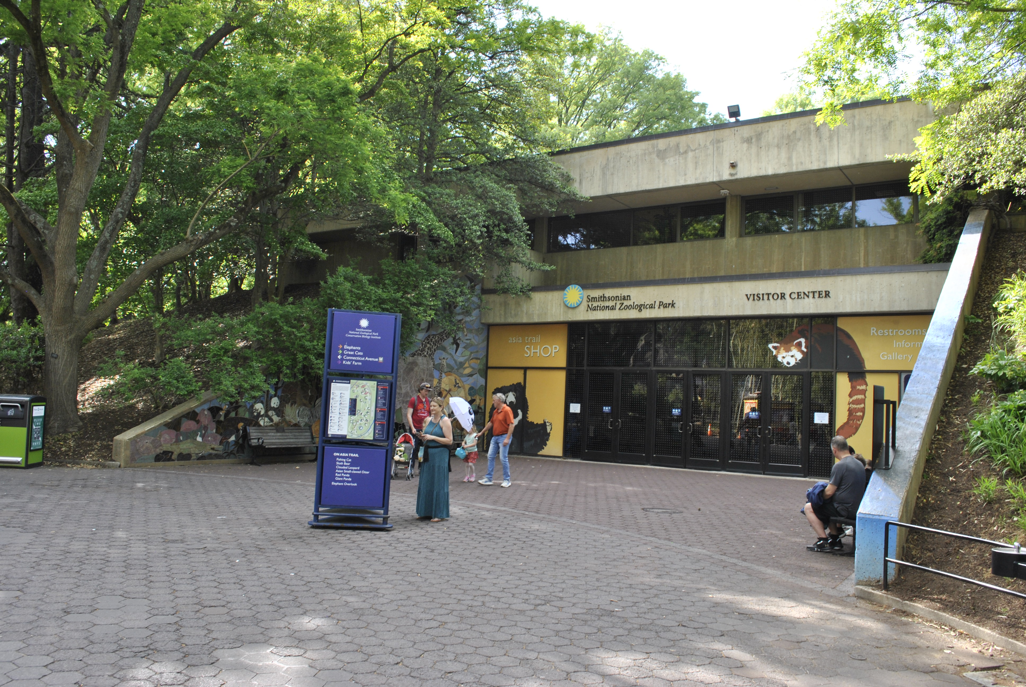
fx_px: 770
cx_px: 513
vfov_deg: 48.0
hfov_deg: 67.3
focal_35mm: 27
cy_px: 344
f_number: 8
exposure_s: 1/60
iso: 160
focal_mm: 18
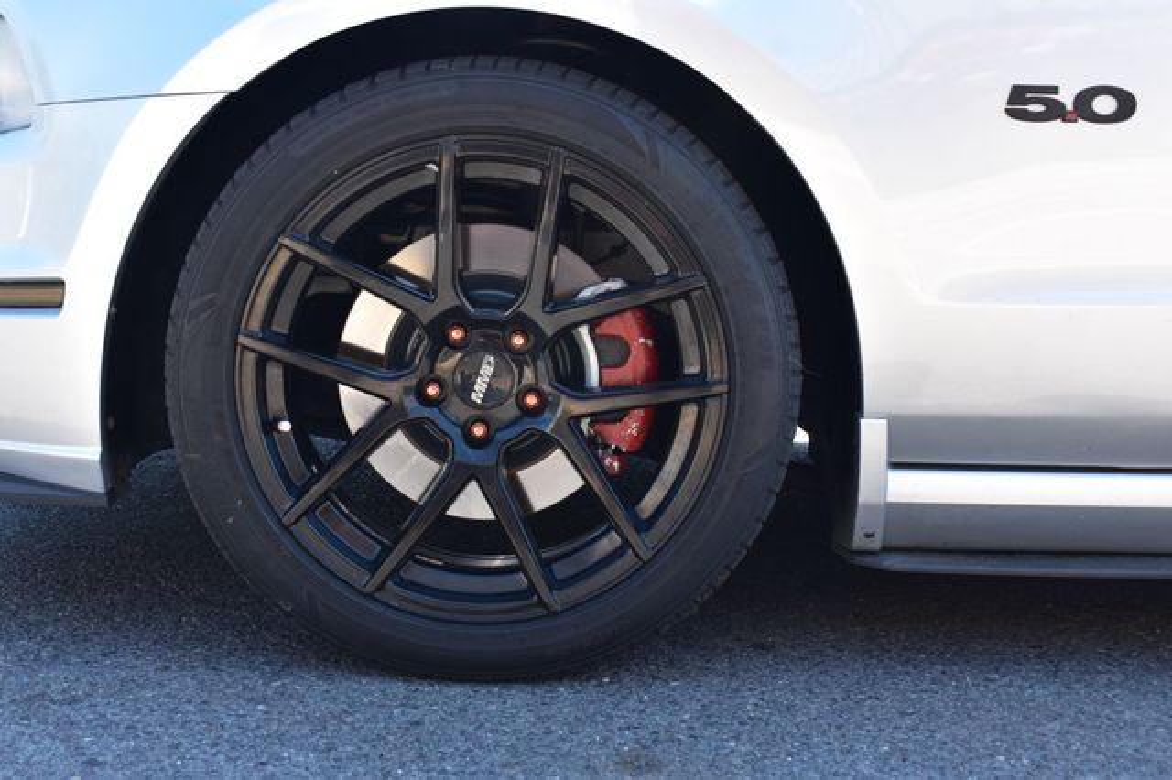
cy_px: 390
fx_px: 1513
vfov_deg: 28.9
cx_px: 586
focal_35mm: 46
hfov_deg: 42.3
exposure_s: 1/125
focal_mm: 31
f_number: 9
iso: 400
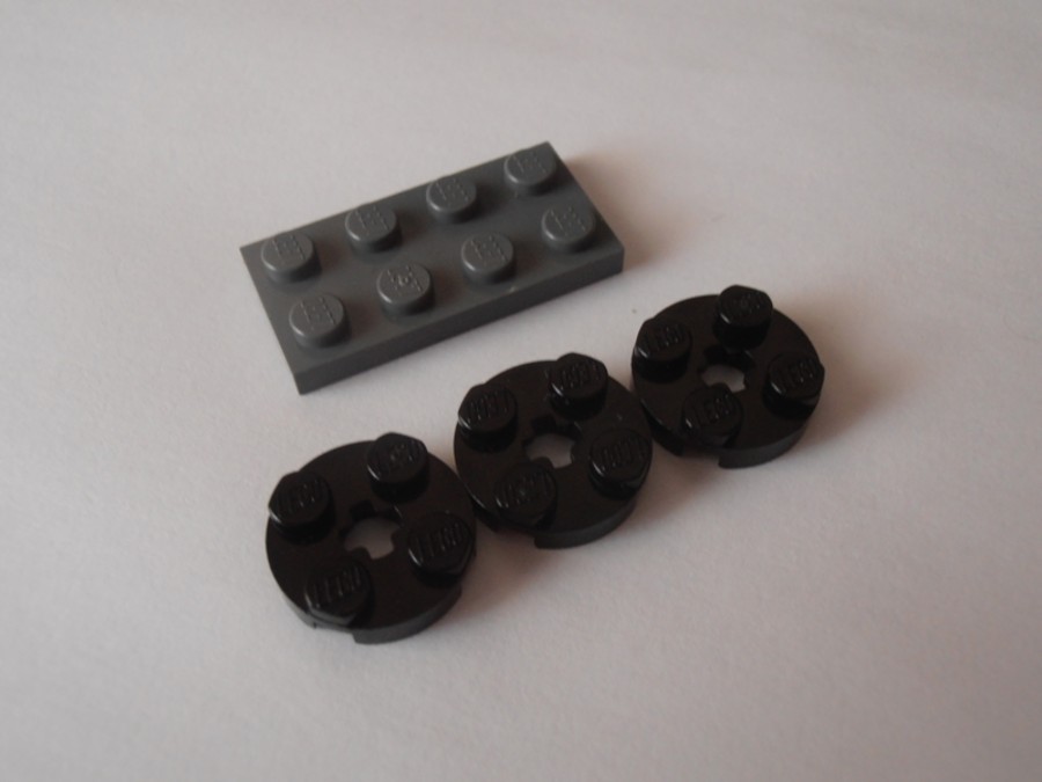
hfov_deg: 50.1
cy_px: 391
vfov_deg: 38.7
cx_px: 521
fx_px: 1114
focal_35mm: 37
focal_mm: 6.61
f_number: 3.9
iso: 125
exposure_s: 1/13
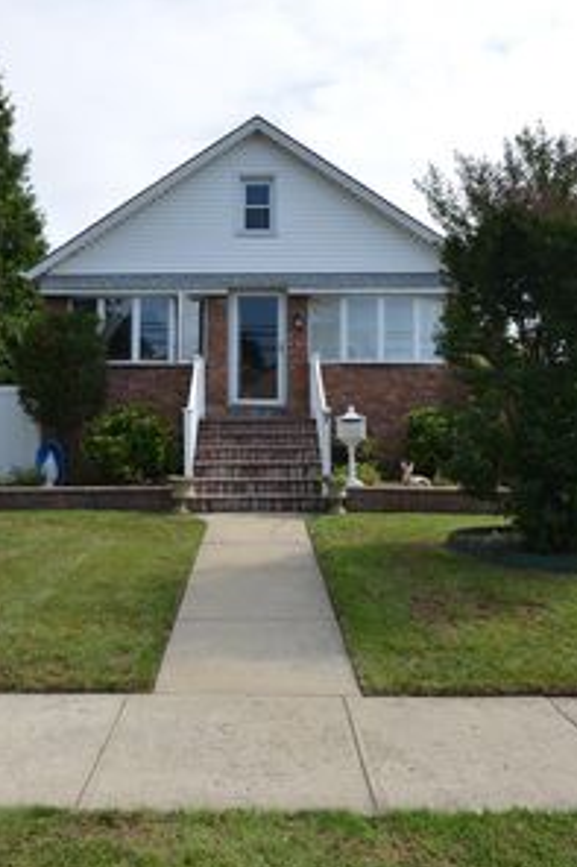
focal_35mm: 27
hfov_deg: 47.8
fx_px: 650
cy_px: 435
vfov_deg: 67.4
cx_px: 252
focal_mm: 16
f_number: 8
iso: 100
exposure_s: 1/250
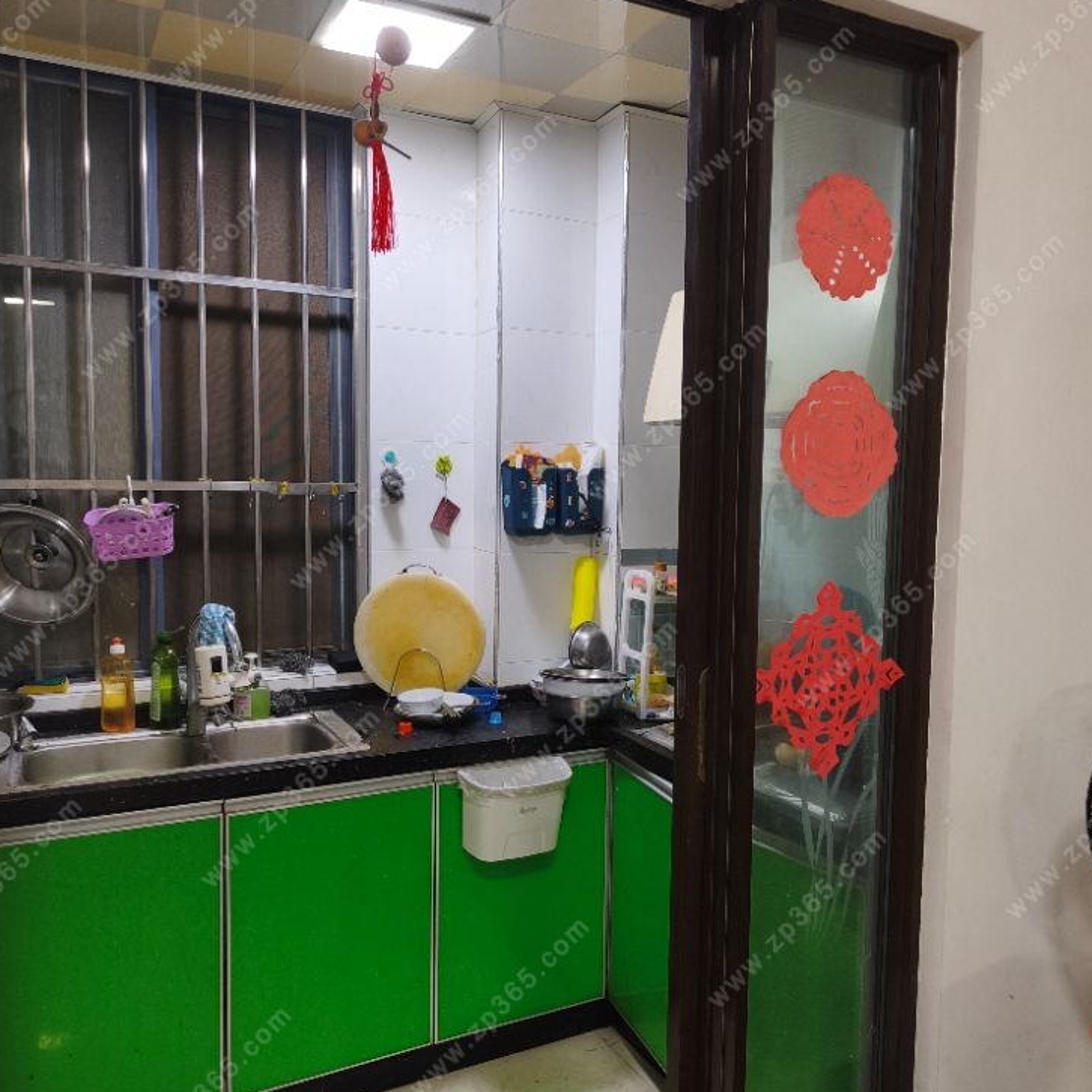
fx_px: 999
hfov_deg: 57.1
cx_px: 624
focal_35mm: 28
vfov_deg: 57.3
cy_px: 555
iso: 250
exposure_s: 1/50
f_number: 1.88
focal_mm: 5.56
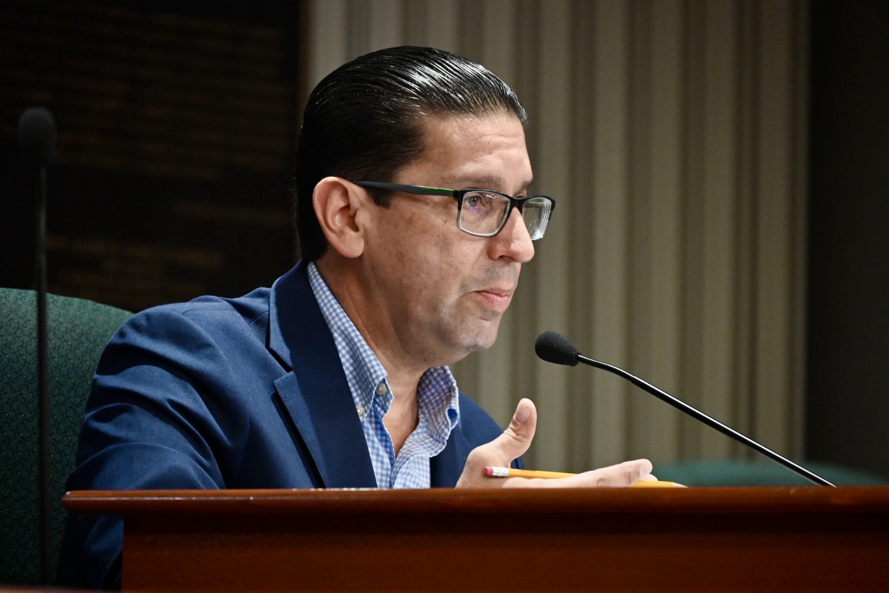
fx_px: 6469
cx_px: 444
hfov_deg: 7.9
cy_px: 296
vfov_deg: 5.2
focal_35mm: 262
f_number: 5.6
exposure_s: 1/200
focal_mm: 175
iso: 3200
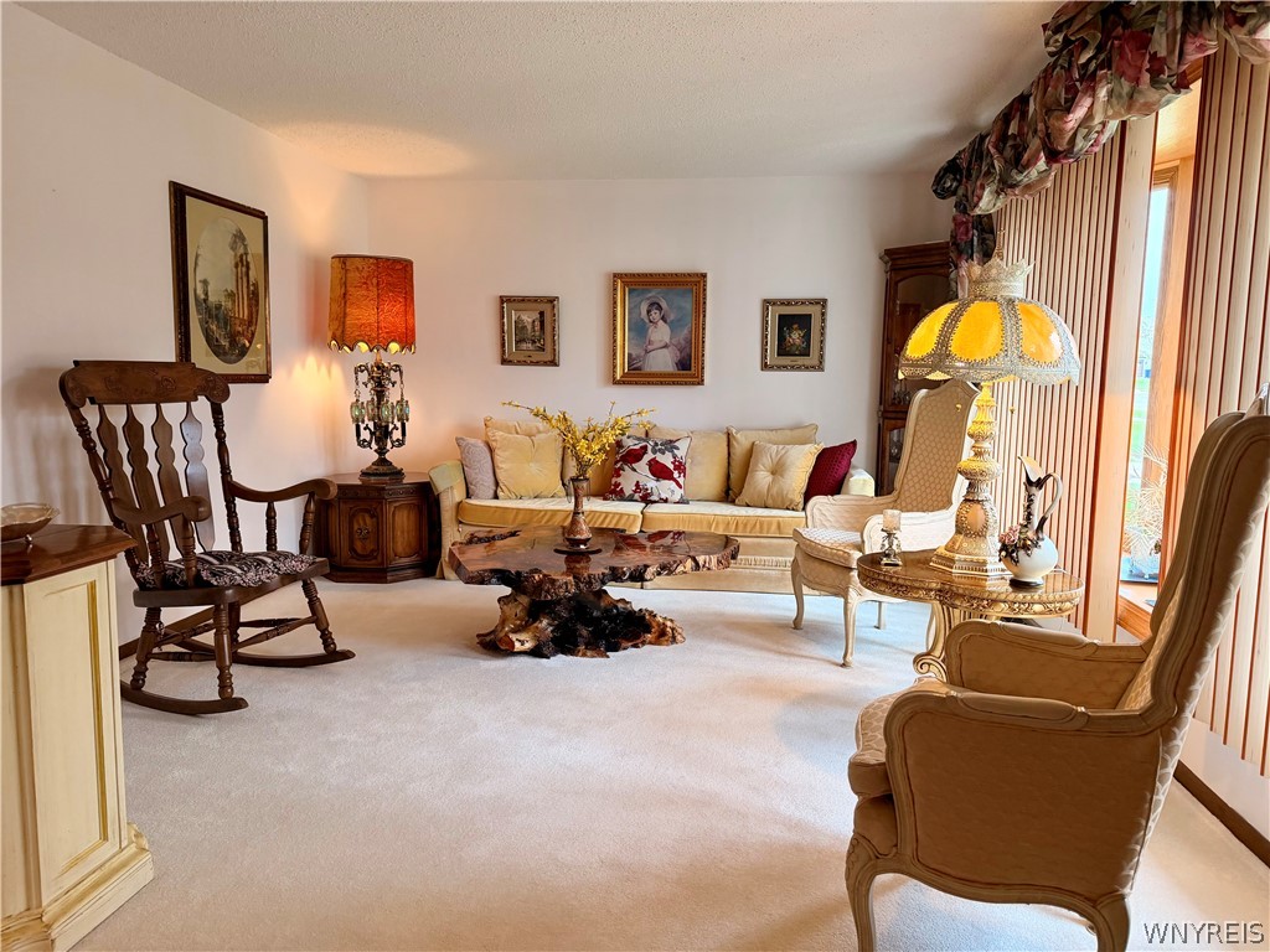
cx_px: 635
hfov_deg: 71.6
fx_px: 881
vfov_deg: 56.8
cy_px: 476
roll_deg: -1.2
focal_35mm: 24
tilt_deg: -7.3
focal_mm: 6.76
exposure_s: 1/120
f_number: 1.78
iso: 250
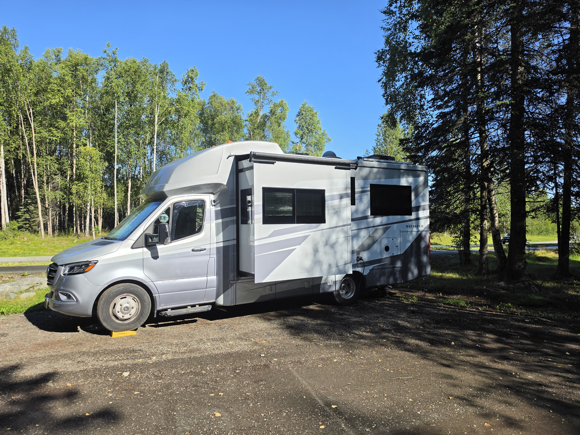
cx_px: 290
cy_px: 218
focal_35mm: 23
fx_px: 385
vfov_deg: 58.9
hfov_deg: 73.9
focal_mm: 6.5
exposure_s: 1/7939
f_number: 1.4
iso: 50
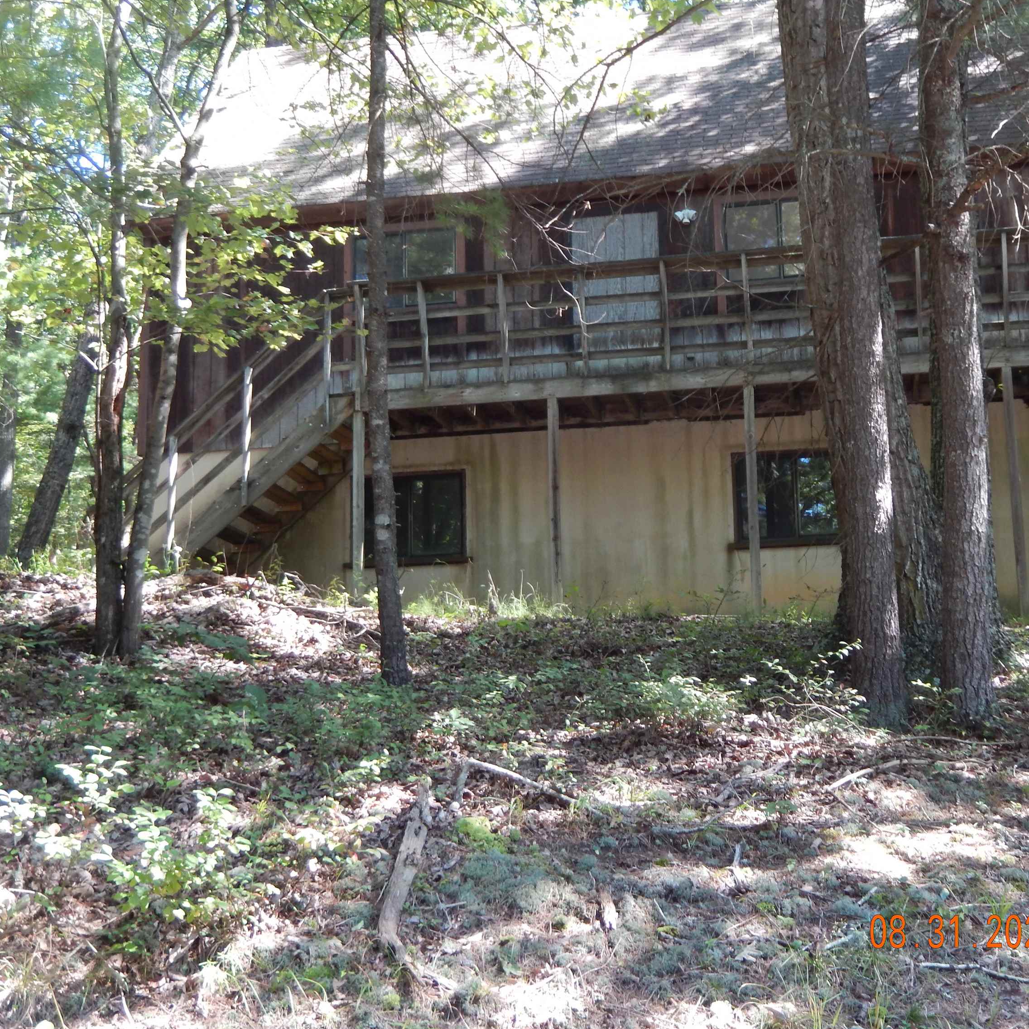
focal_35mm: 49
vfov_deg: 34.7
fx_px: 1648
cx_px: 601
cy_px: 519
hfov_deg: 34.6
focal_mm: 7.3
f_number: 4.2
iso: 125
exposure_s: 1/30
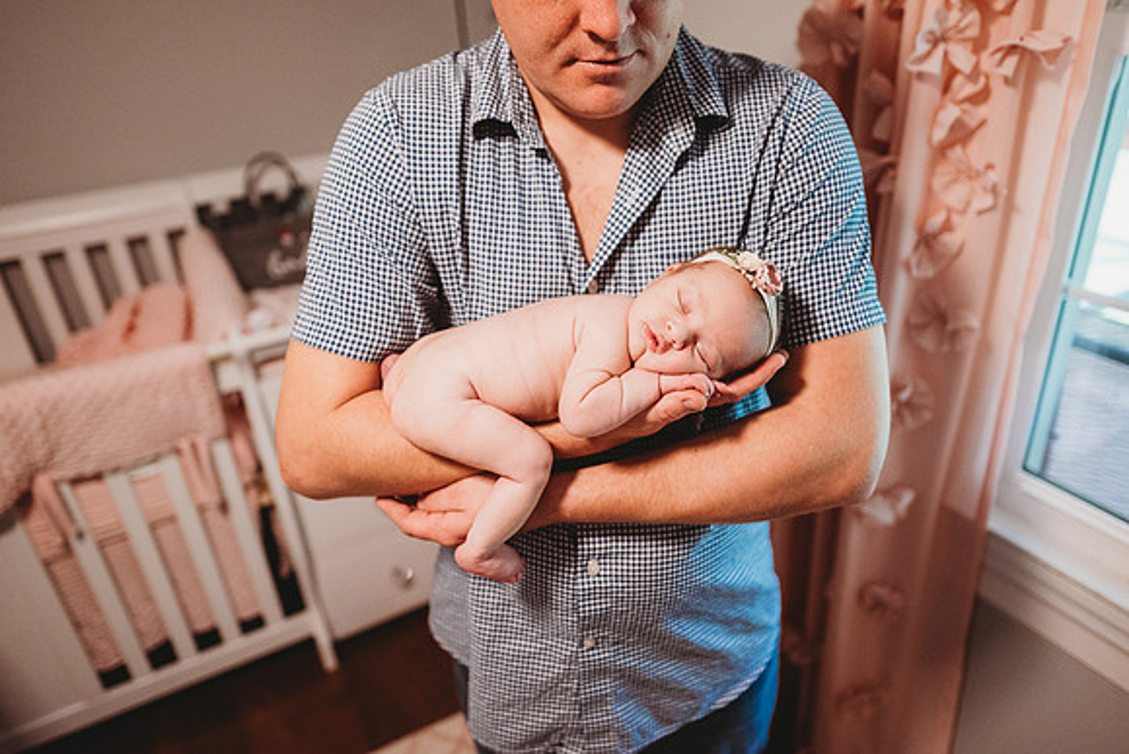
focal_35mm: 24
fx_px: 753
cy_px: 377
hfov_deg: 73.7
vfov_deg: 53.2
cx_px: 564
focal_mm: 24
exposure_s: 1/160
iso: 2500
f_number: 2.2
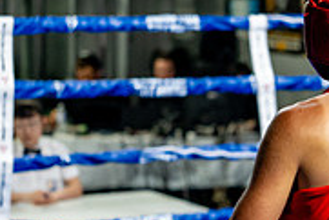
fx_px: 1463
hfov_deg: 12.6
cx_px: 373
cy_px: 246
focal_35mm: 160
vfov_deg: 8.5
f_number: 2
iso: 4000
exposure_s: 1/800
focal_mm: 50
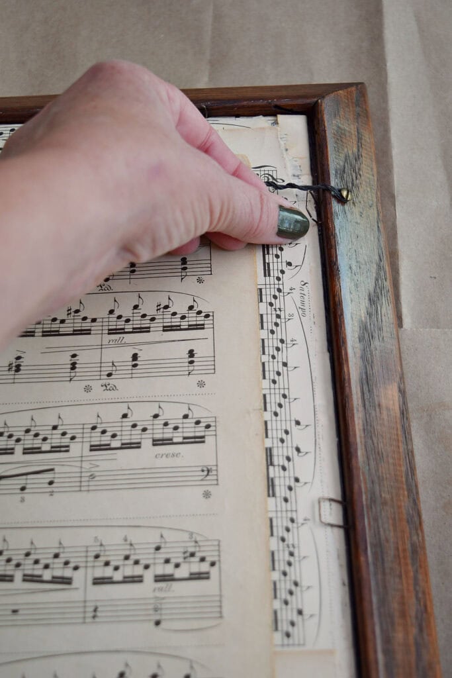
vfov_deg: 41.1
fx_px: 904
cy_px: 339
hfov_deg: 28.1
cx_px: 226
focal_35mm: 48
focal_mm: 32
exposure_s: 1/80
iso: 400
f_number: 4.5
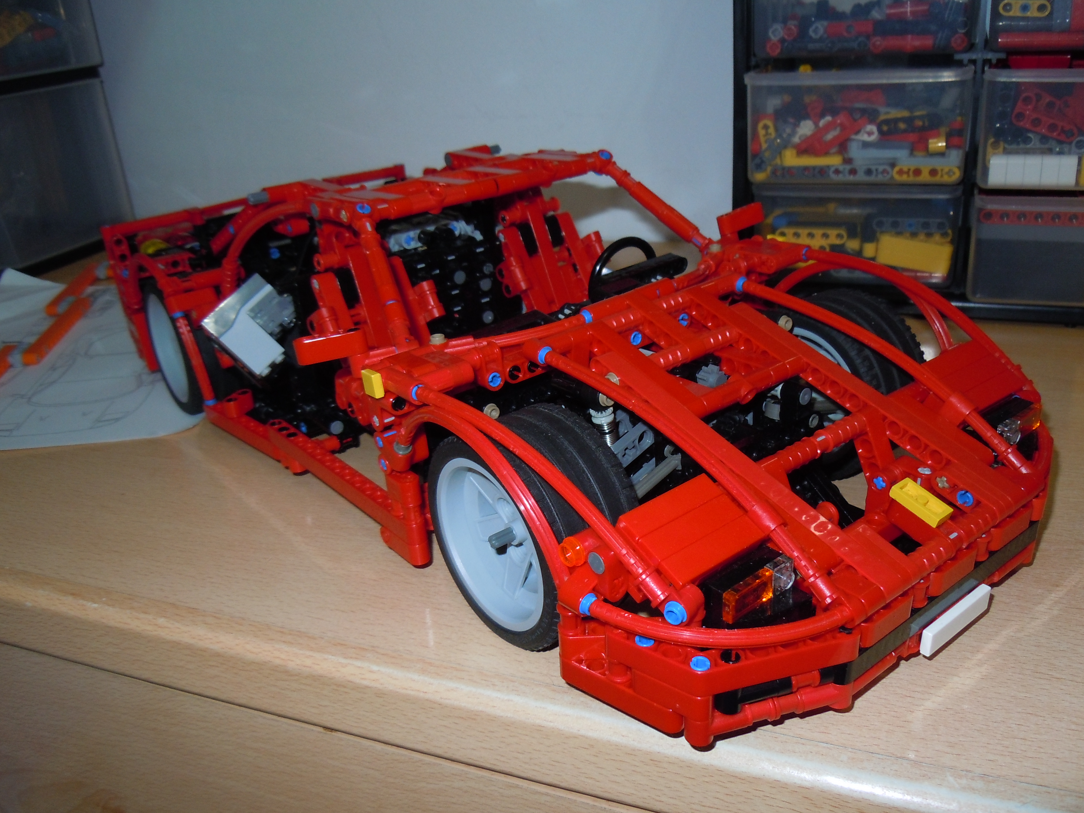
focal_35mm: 30
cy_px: 406
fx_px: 939
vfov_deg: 46.8
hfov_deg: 60.0
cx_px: 542
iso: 200
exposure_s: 1/30
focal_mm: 5.4
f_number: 3.5
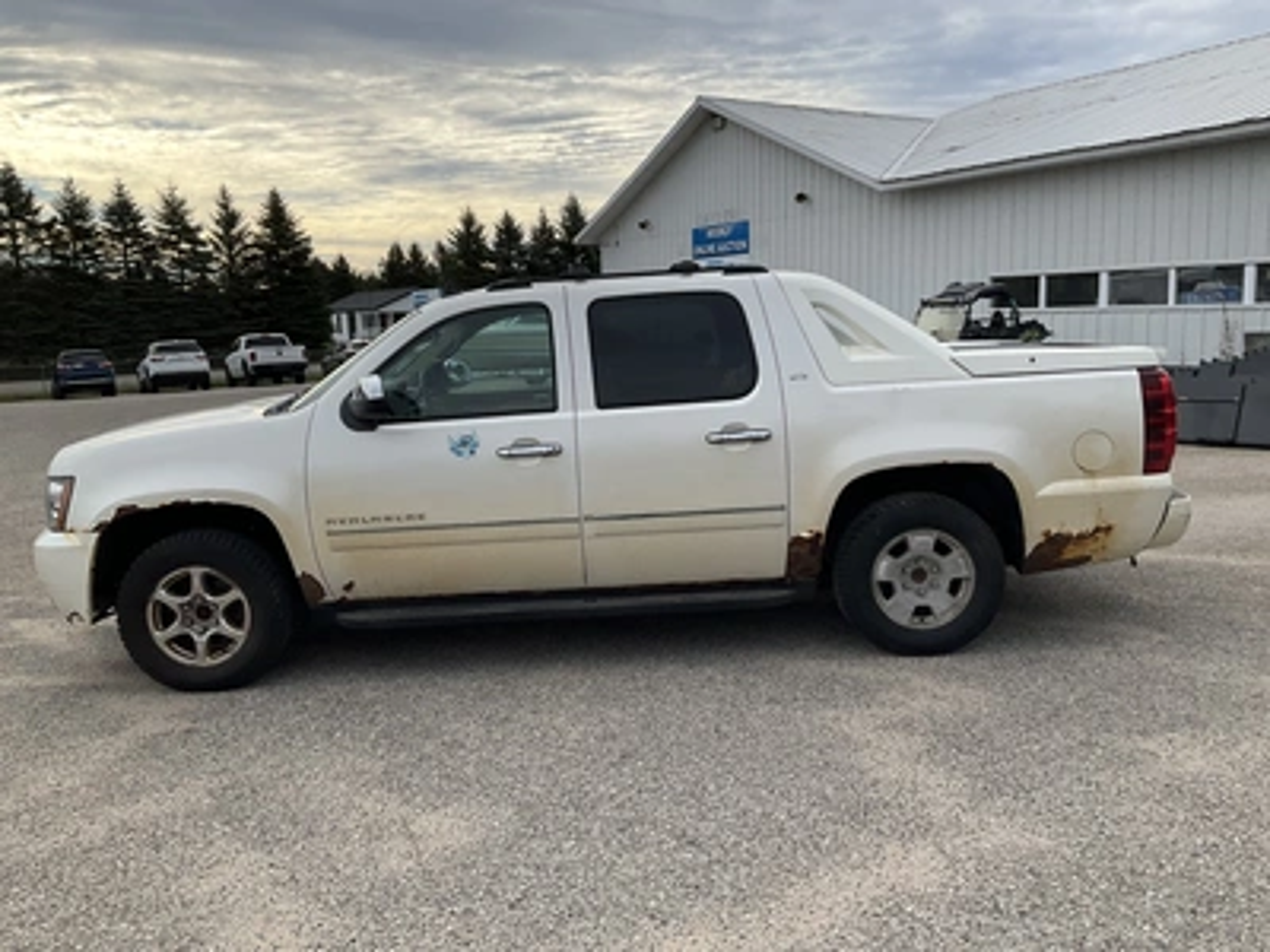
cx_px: 635
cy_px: 476
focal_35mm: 29
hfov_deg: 61.7
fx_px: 1064
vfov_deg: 48.2
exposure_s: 1/978
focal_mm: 3
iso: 25
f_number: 1.8
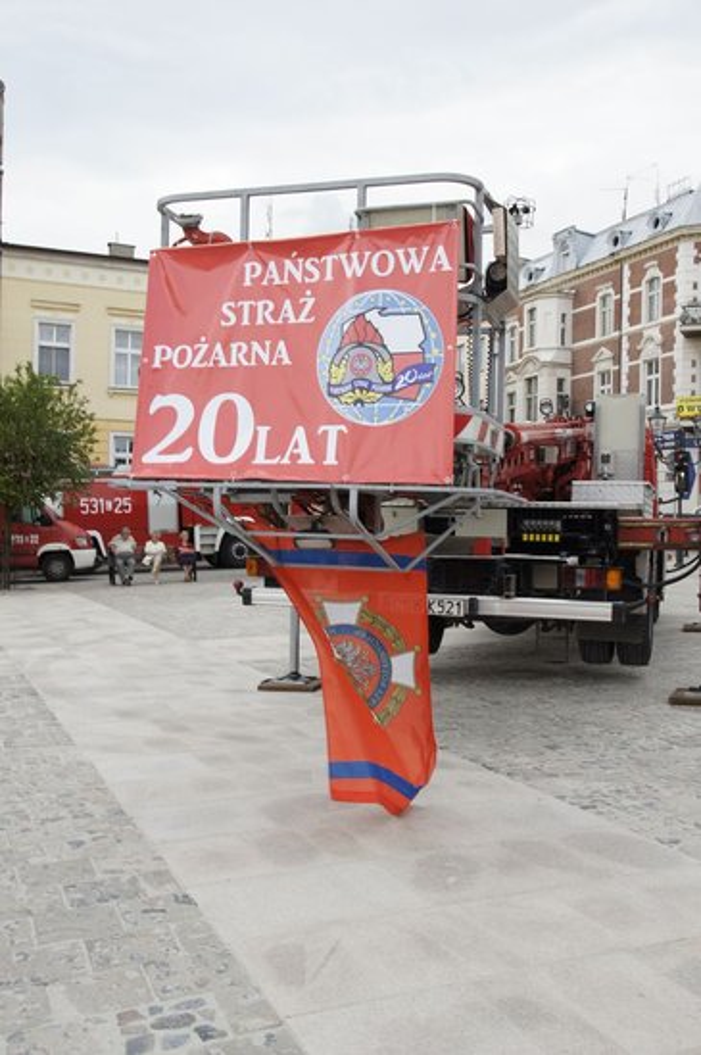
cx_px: 350
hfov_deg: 36.8
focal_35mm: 36
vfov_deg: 53.2
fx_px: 1053
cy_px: 528
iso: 100
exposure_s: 1/80
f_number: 8
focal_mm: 24
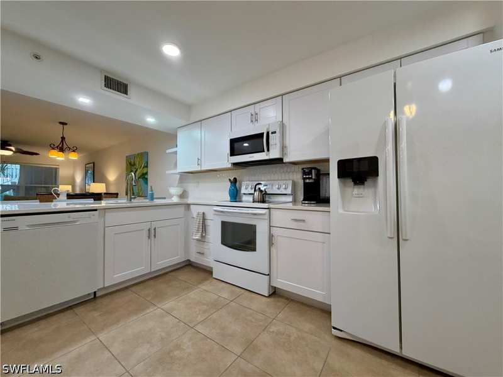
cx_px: 252
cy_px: 188
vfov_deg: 85.7
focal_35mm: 14
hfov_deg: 102.1
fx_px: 203
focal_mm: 2.22
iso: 320
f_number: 2.2
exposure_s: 1/120
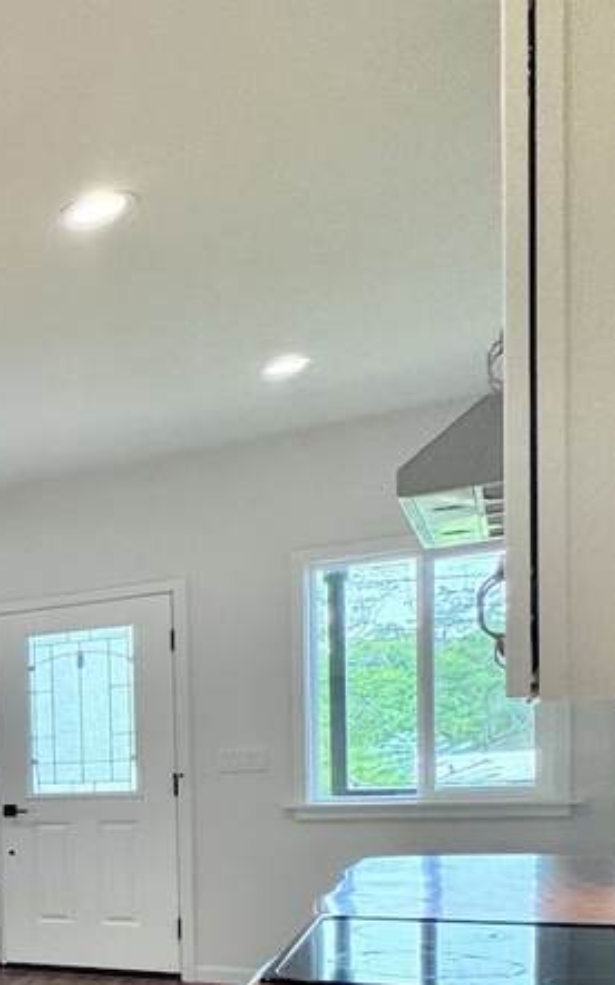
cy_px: 838
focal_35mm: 43
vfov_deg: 43.2
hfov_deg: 20.7
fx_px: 1154
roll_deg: +3.2
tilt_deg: -4.5
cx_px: -492
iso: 100
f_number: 2.2
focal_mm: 2.22
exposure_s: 1/120
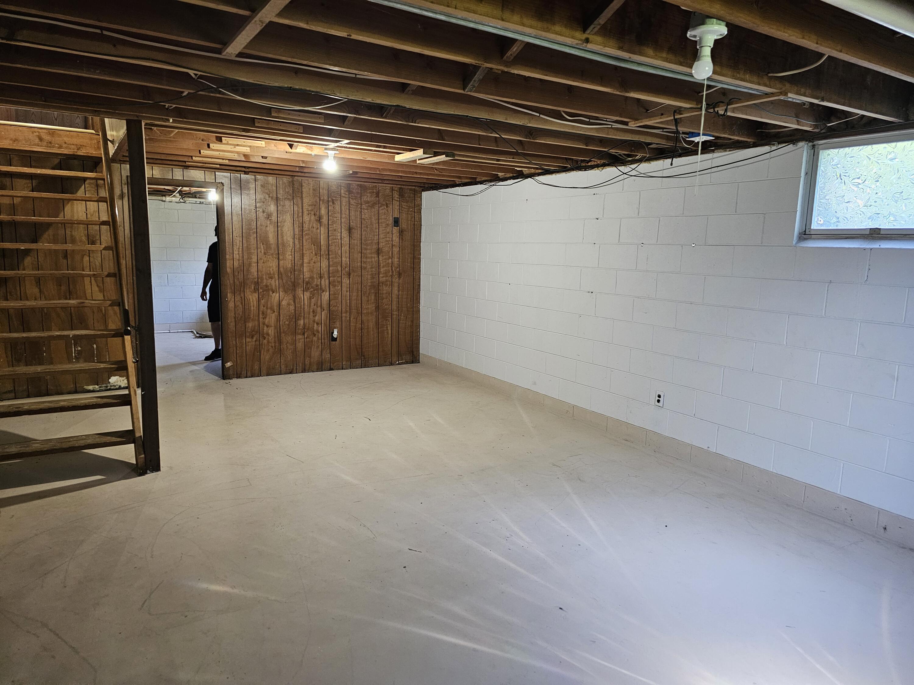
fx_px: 607
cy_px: 342
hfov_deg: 73.9
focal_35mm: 23
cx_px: 457
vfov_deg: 58.9
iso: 640
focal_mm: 6.3
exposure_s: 1/60
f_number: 1.7
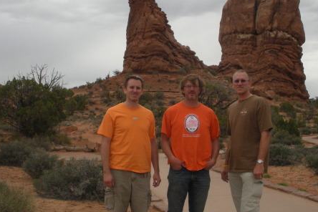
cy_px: 69
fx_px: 477
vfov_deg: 24.9
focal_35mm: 54
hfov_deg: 36.7
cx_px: 191
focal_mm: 6.3
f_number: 5.6
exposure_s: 1/552
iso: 88
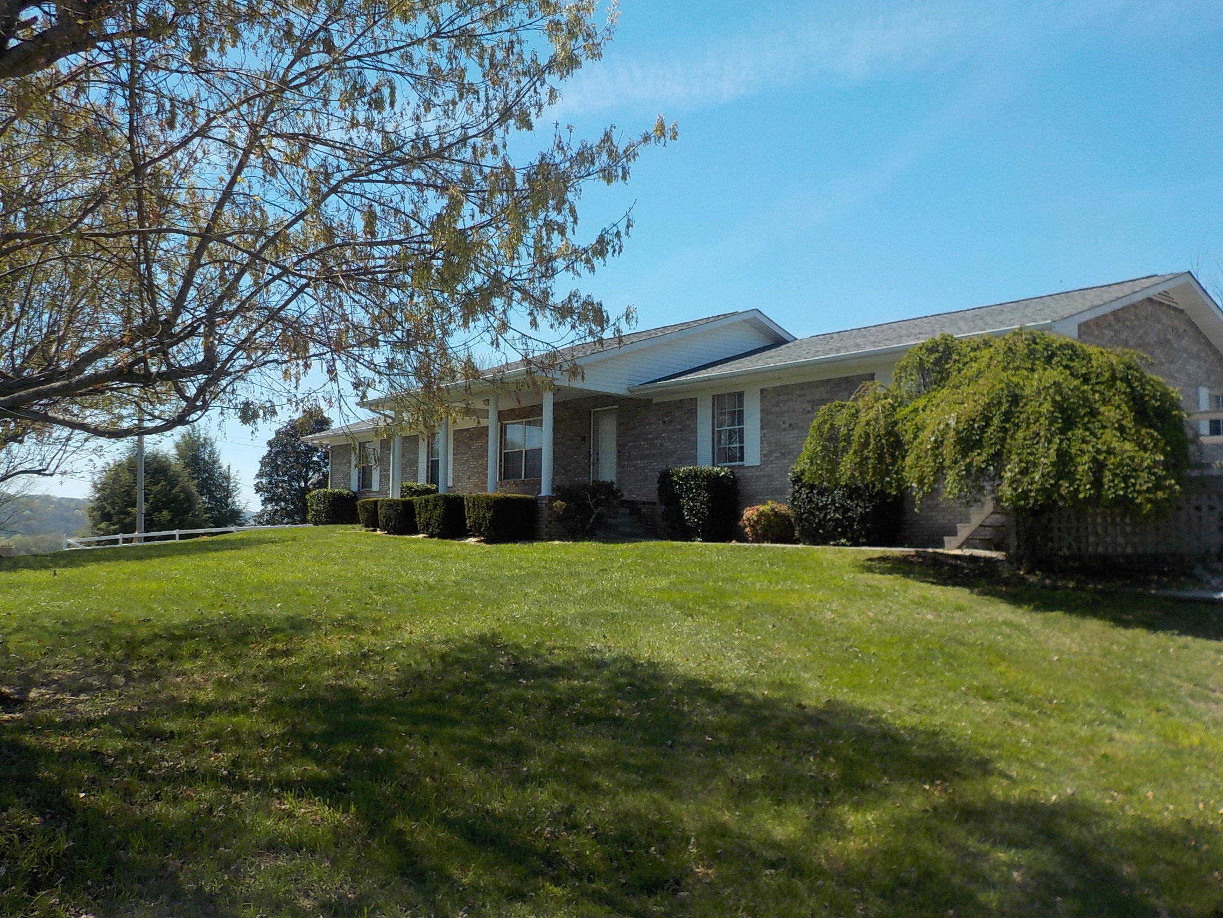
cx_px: 612
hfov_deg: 60.0
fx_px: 1060
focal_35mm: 30
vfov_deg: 46.8
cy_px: 459
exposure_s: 1/1000
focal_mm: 4.1
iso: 125
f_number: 3.3
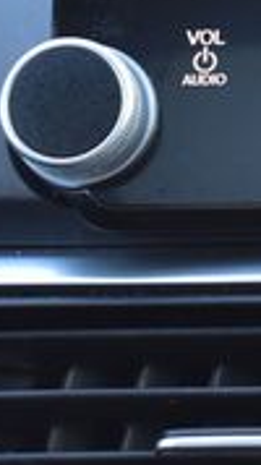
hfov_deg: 6.6
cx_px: 775
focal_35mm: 169
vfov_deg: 12.6
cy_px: 34
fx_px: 2081
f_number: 7.1
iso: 400
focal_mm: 30
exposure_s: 1/30
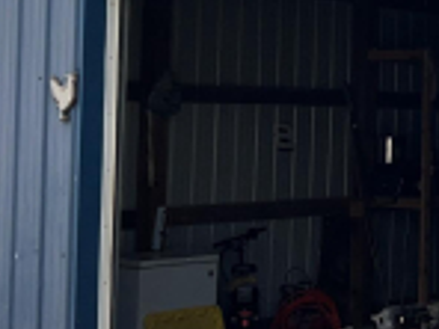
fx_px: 1484
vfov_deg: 12.5
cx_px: 592
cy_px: 0
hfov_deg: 15.9
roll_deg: +0.3
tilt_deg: +2.7
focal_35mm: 117
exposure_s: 1/2571
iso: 40
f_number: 1.5
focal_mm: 5.7
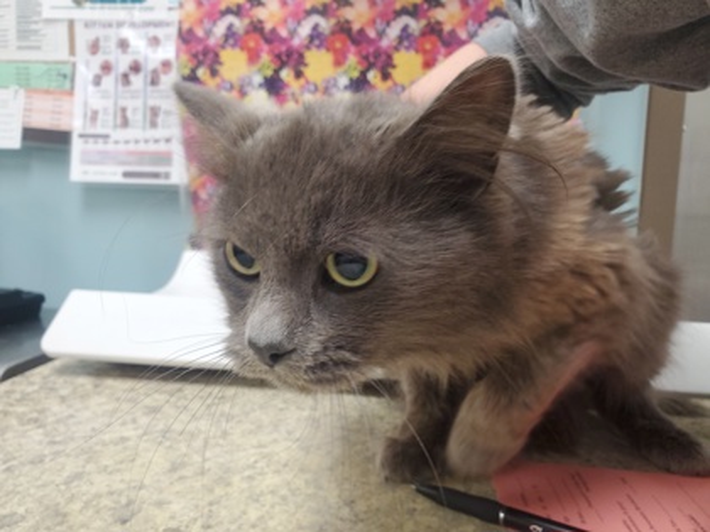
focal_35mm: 26
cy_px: 266
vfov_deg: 53.1
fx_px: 533
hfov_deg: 67.3
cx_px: 355
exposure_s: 1/40
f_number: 2.4
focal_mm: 4.3
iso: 200
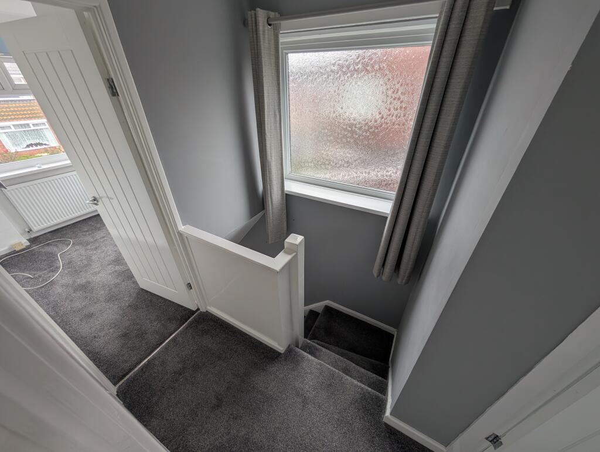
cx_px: 300
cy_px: 226
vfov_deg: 94.6
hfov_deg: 110.5
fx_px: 208
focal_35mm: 12
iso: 54
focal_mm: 2.02
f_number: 1.7
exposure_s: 1/82.6
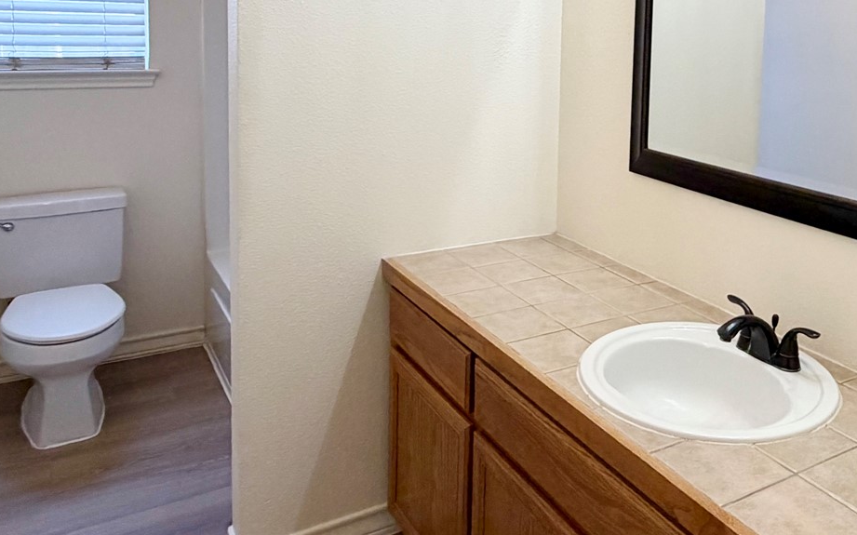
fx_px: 771
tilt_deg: -5.3
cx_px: 591
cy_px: 88
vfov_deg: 36.6
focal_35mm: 33
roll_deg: -3.1
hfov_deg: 56.5
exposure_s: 1/120
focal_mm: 2.22
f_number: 2.2
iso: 160
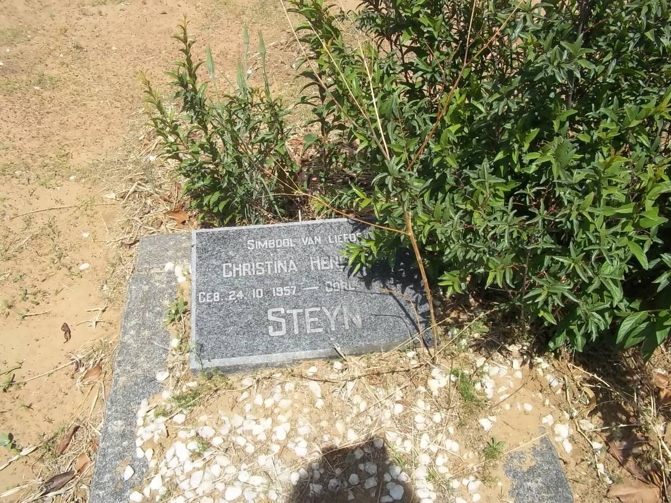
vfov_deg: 44.2
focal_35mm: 32
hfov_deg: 56.8
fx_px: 620
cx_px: 336
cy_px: 252
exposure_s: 1/500
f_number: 5.5
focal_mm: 5.7
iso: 80
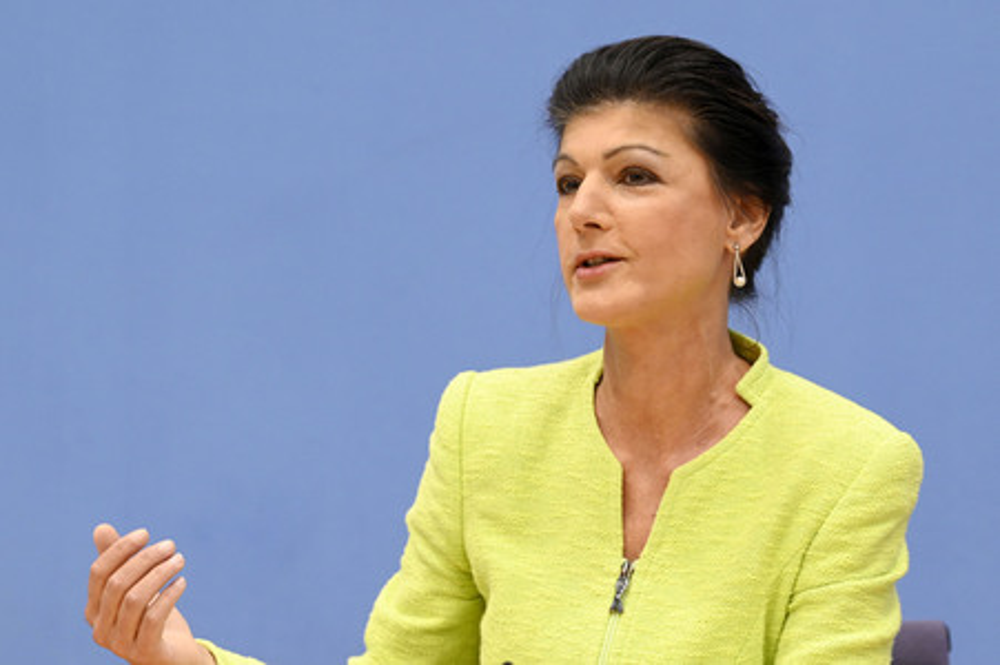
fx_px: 3053
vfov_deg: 12.4
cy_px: 332
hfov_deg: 18.6
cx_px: 500
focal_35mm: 110
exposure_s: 1/640
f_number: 5.6
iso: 5000
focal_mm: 110
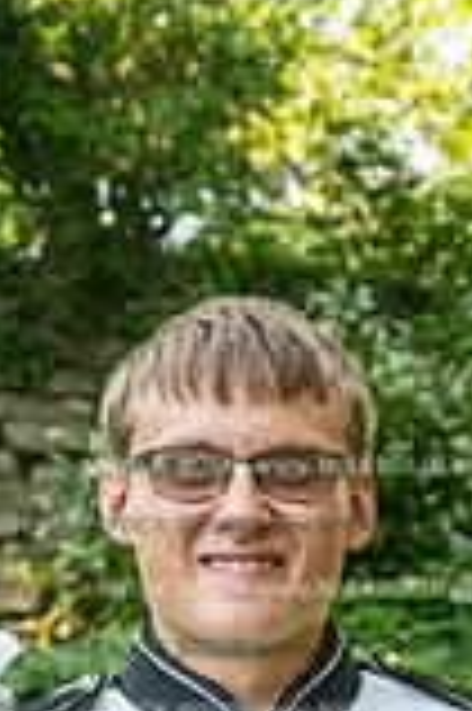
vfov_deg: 14.1
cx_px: 297
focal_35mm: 140
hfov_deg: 9.8
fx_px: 2759
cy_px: 896
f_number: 5.6
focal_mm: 49
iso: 1250
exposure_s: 1/800
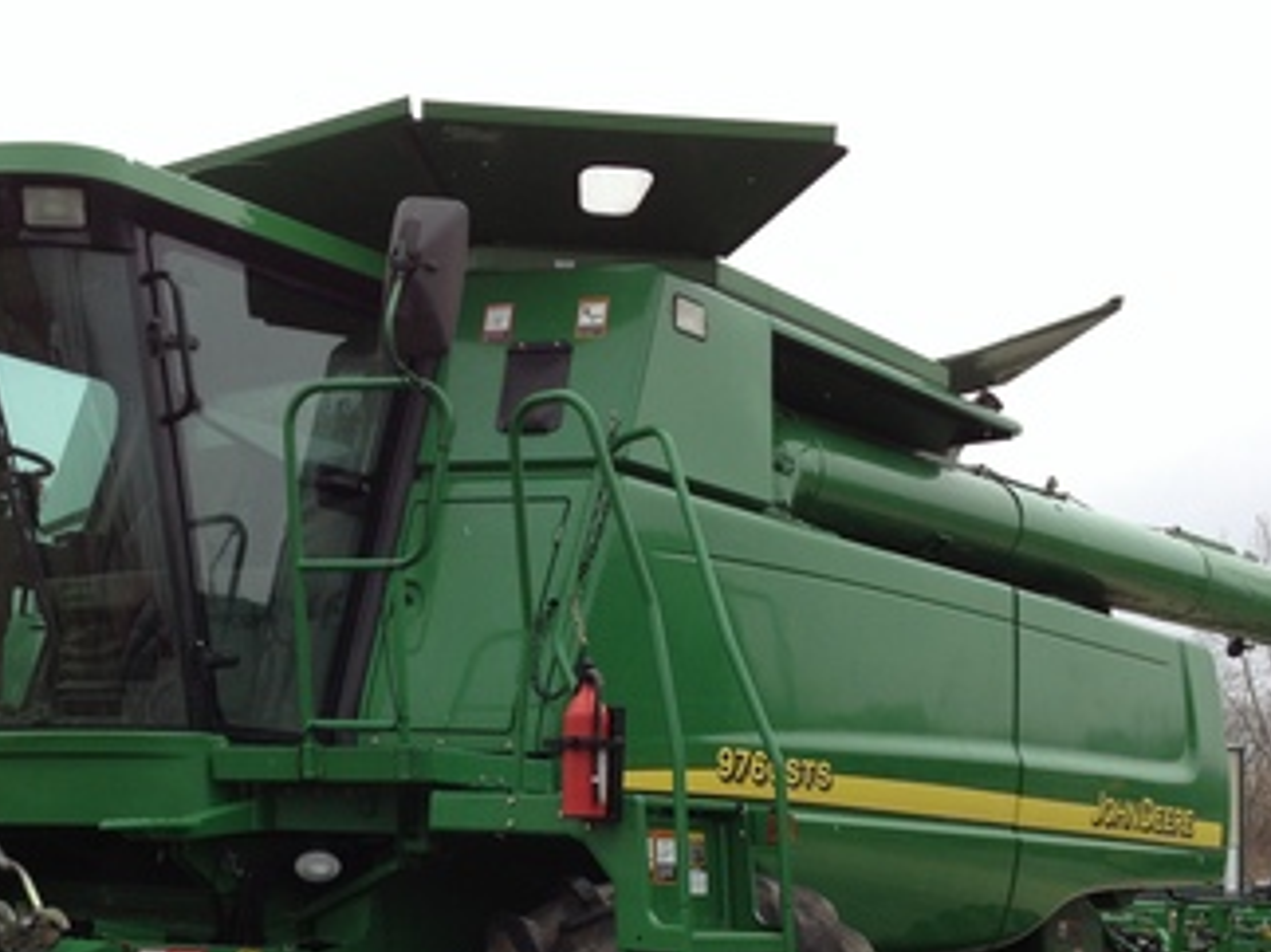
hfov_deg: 32.6
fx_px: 2166
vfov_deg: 24.5
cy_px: 736
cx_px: 484
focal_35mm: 59
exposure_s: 1/383
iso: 50
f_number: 2.4
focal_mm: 4.28
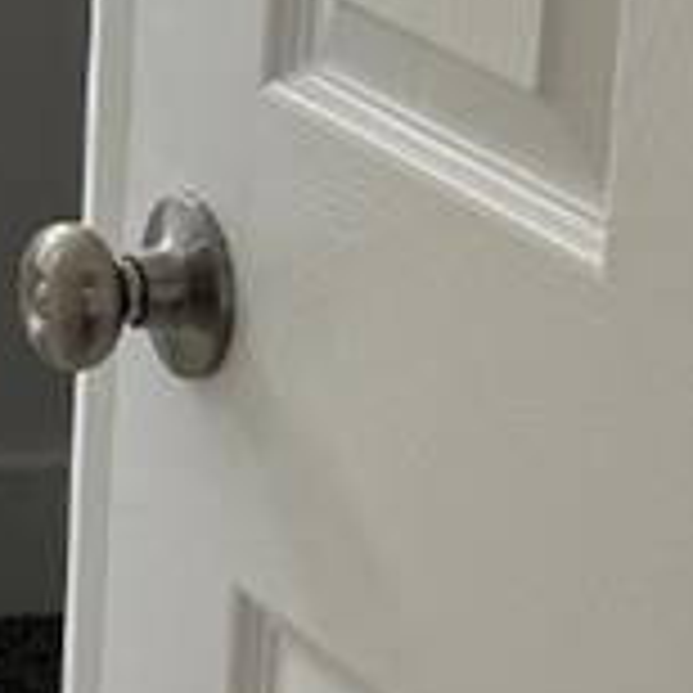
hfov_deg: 8.3
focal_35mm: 206
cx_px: -344
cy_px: -119
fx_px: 4666
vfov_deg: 8.4
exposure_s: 1/257
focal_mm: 6.76
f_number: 1.78
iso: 100
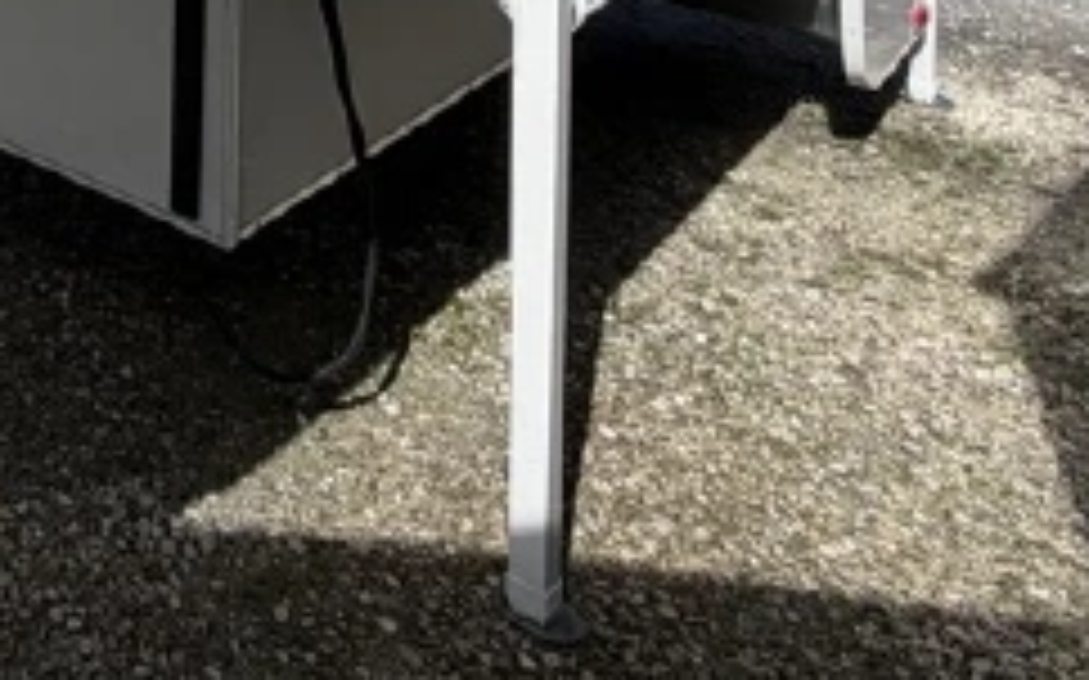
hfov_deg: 32.0
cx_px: -302
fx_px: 1454
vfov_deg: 19.9
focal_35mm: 49
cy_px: -513
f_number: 2.2
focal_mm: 2.22
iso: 20
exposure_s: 1/799
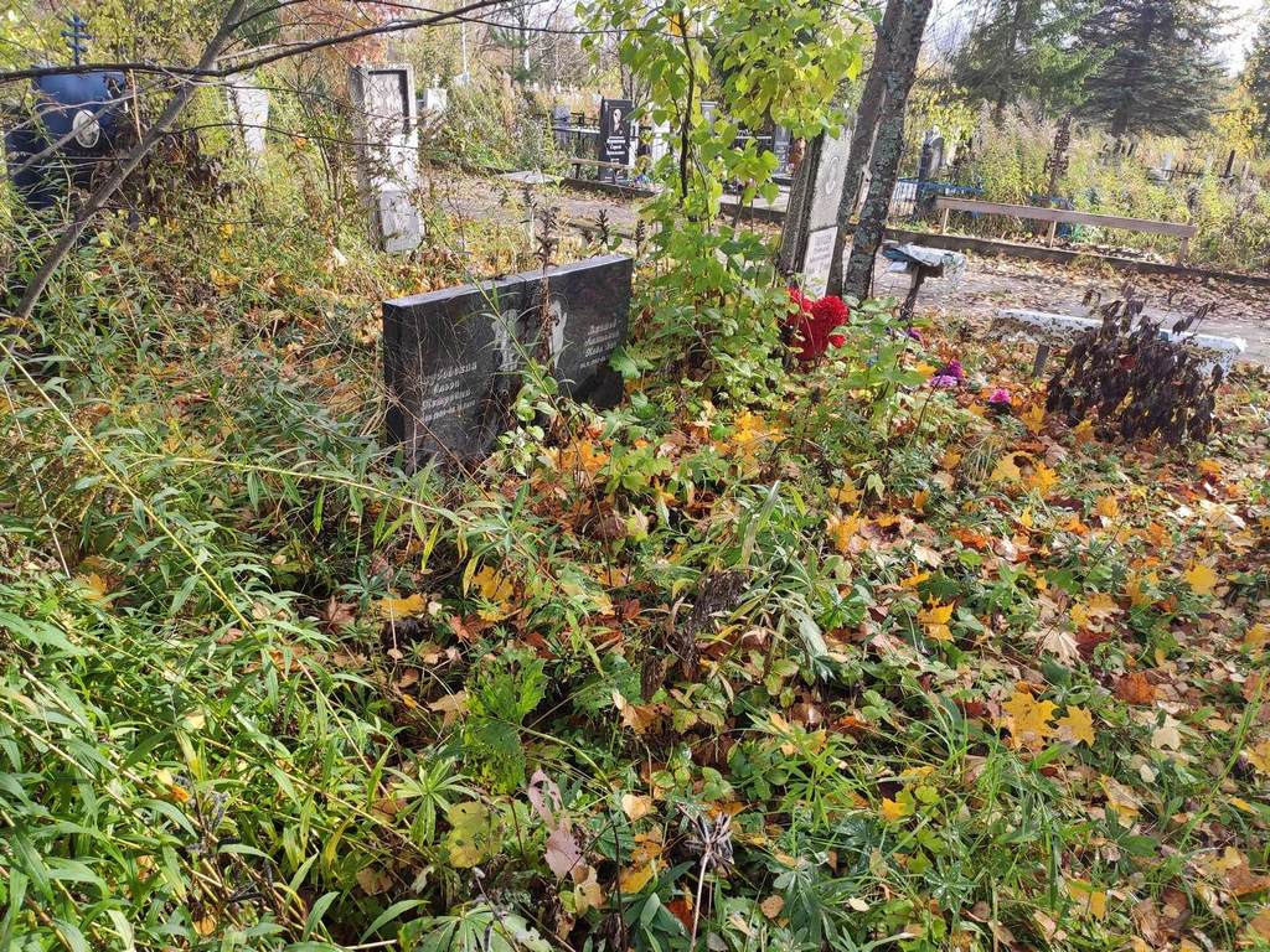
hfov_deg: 67.3
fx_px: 954
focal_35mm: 26
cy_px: 476
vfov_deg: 53.1
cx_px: 635
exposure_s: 1/259
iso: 112
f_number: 1.75
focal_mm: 4.77
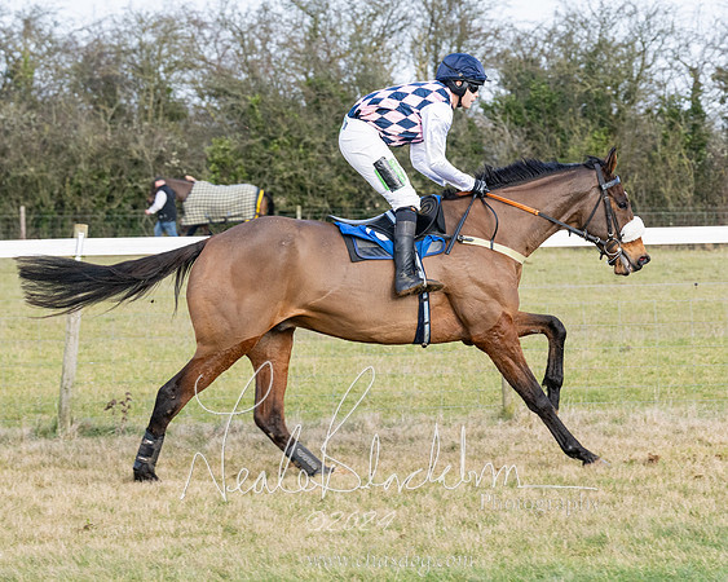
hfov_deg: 9.8
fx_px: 4234
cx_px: 553
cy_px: 322
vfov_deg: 7.9
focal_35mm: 197
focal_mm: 91
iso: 400
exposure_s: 1/1000
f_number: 5
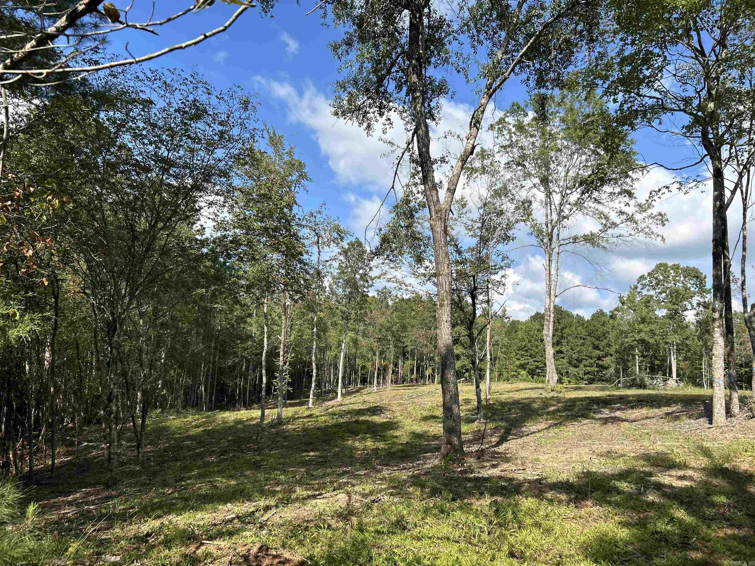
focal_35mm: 26
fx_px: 567
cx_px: 378
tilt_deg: +11.2
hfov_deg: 67.3
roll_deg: -3.6
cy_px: 283
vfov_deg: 53.1
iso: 50
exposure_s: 1/2841
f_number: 1.5
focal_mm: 5.7
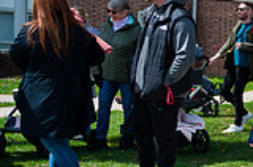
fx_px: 610
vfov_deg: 15.5
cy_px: 132
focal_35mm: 87
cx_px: 440
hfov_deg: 18.8
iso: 200
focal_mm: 24
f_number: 4
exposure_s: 1/3200
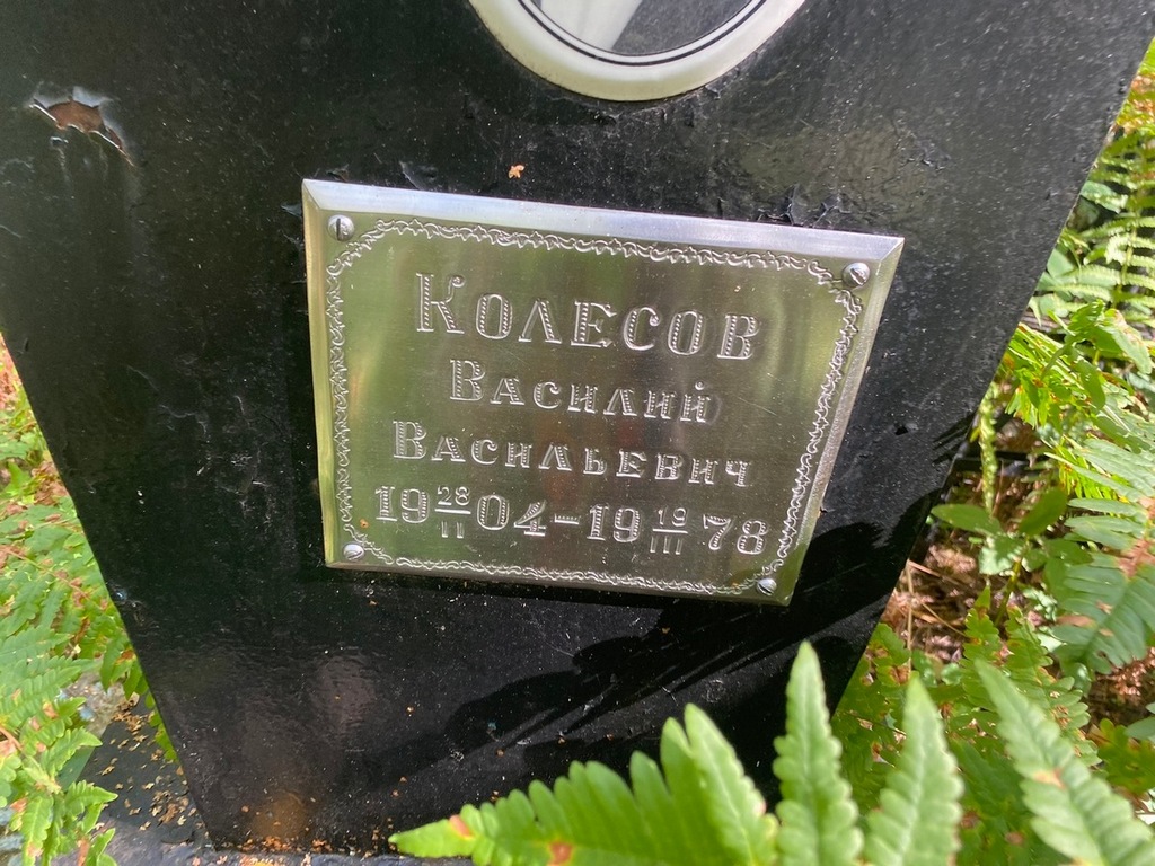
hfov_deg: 67.3
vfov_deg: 53.1
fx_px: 868
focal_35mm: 26
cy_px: 433
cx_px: 578
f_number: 1.8
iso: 125
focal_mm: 4.25
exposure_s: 1/121
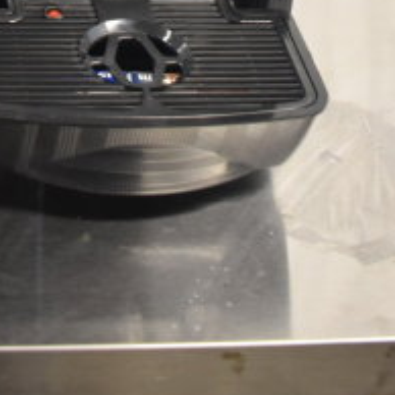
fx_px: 1549
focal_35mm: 120
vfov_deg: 12.3
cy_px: -467
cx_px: -18
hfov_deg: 14.3
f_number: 3.8
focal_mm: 20
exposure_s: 1/30
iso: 900
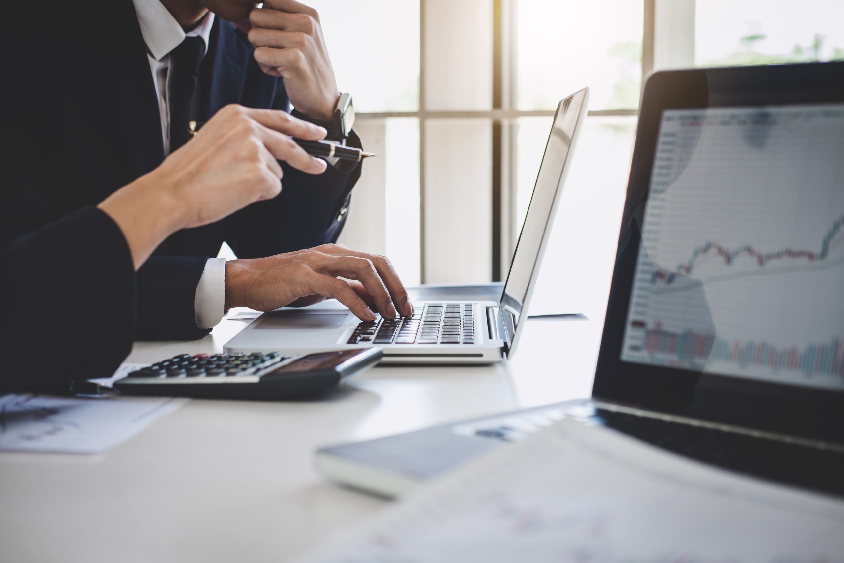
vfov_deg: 25.5
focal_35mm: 53
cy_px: 282
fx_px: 1243
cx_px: 422
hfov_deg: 37.5
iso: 200
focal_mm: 35
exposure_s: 1/160
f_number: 2.8
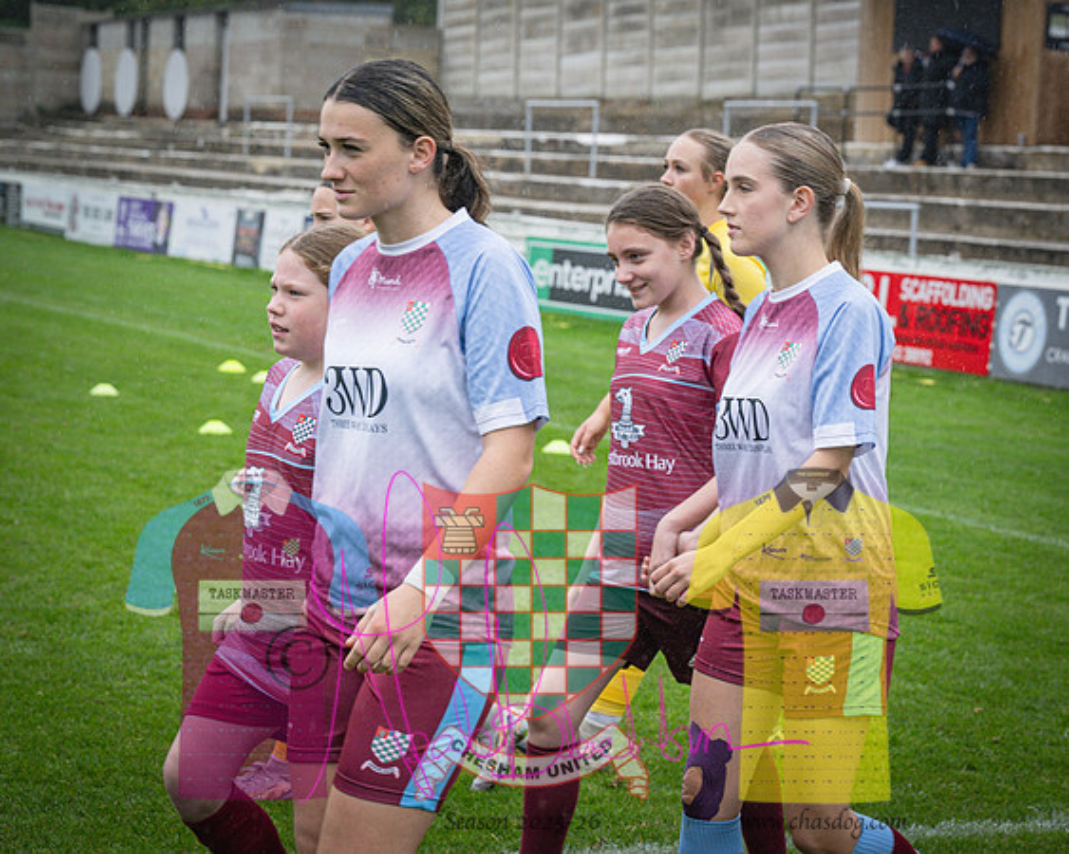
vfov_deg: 17.0
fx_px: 2860
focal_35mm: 90
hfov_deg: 21.1
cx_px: 735
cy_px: 404
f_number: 5
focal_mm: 70
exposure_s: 1/640
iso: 1250
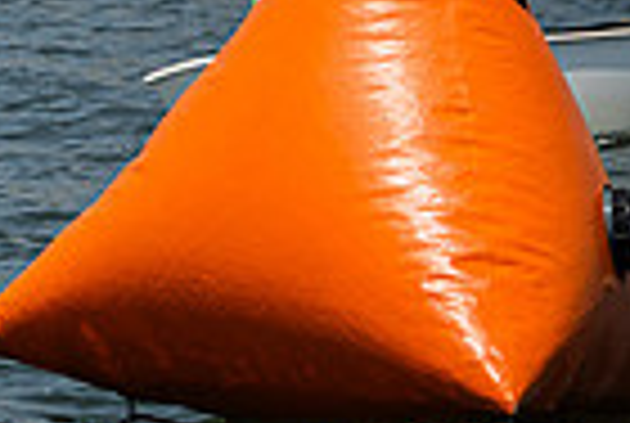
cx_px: -954
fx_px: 13767
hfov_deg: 2.6
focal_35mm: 785
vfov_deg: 1.8
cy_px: -2
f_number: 7.6
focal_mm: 155
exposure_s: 1/1600
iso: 320
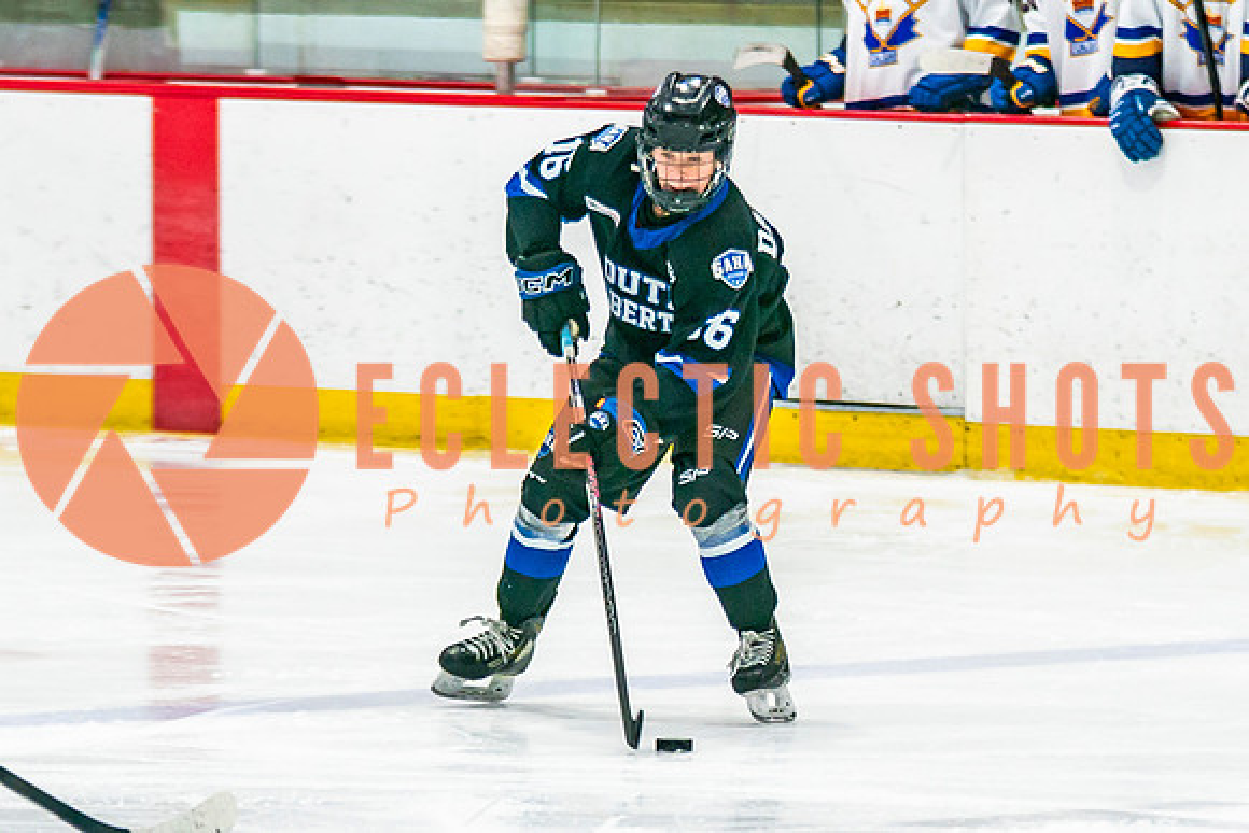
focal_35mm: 361
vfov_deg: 3.8
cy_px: 597
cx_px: 833
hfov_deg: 5.7
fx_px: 12519
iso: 400
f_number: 2.8
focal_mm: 130
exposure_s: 1/640
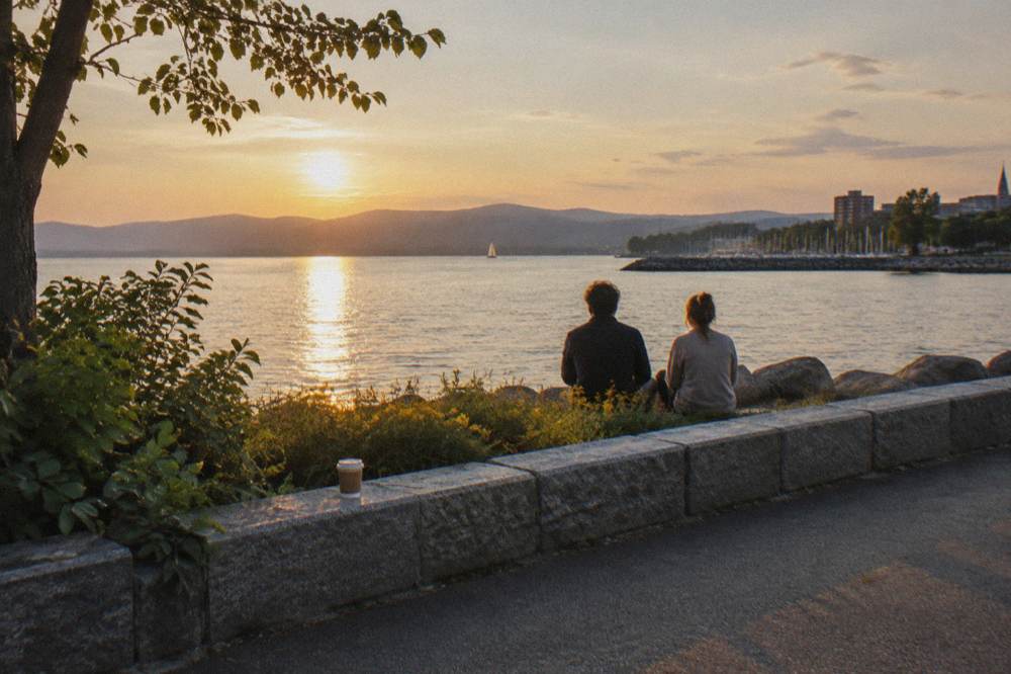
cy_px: 337
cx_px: 506
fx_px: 983
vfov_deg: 37.8
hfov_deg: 54.5
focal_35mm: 35
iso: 4000
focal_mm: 35
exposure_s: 1/25
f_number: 8
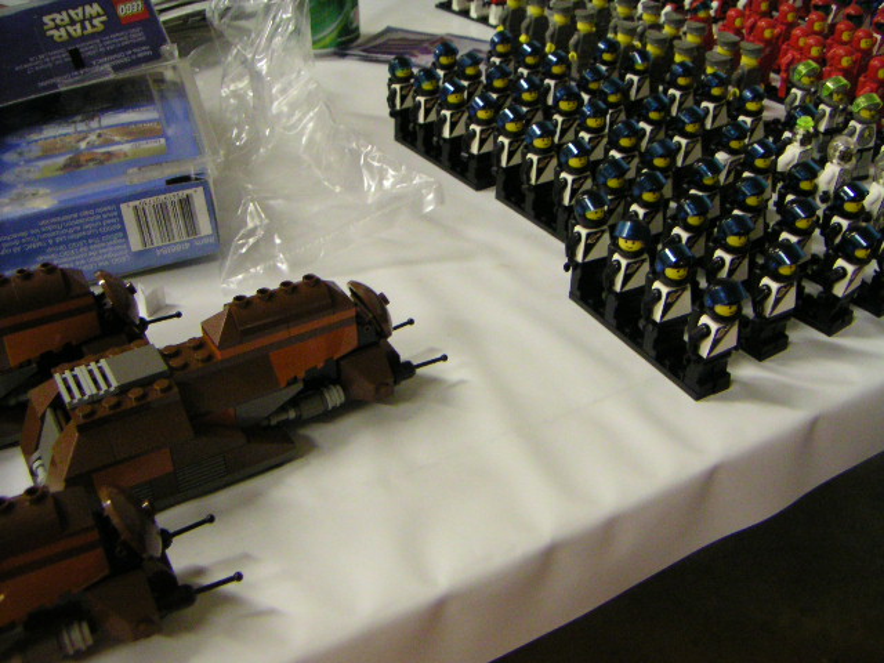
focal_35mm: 37
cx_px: 442
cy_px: 332
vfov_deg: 38.7
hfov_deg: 50.1
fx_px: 945
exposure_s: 1/45
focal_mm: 4.8
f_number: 2.8
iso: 400
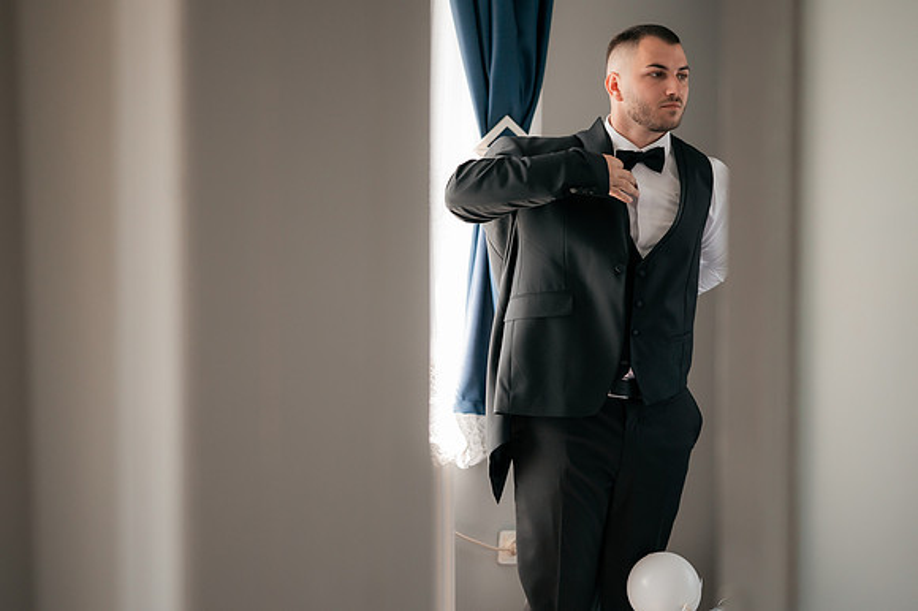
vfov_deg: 13.4
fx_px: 2602
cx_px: 434
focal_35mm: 102
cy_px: 305
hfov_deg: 20.0
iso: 800
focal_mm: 85
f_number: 1.8
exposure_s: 1/800
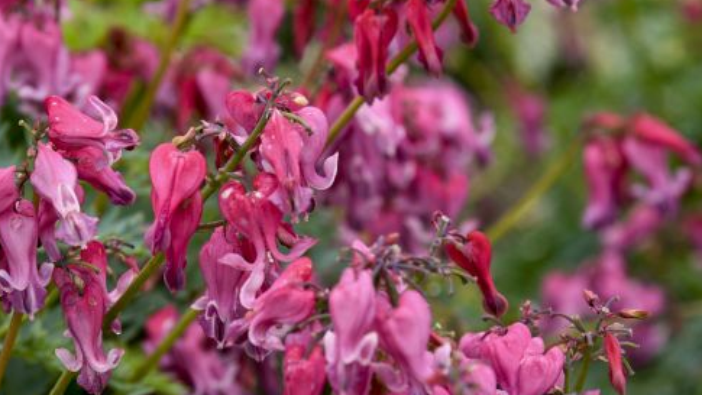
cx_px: 135
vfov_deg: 5.0
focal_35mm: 244
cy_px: 213
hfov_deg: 8.8
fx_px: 4543
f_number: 8
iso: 220
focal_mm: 120
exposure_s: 1/250
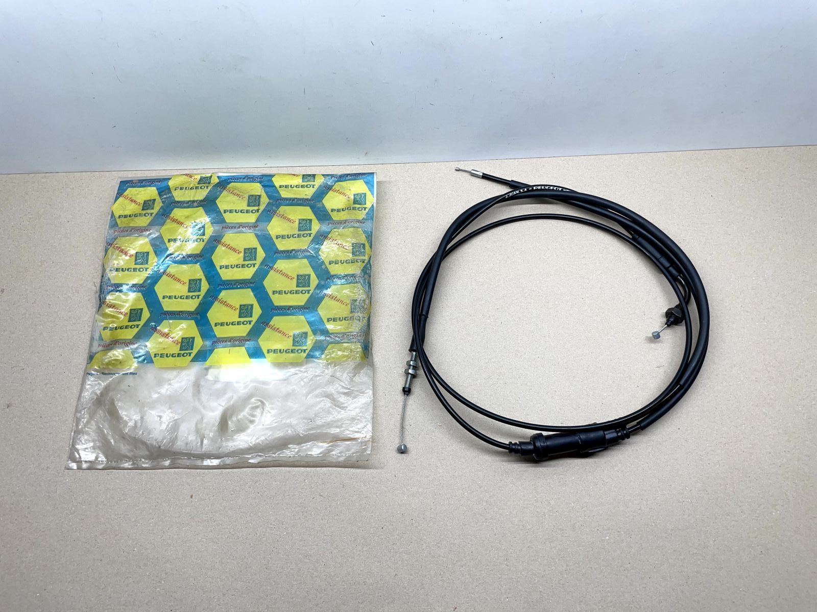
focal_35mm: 26
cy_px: 306
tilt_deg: -64.7
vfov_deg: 53.1
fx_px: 614
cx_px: 408
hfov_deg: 67.3
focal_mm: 4.2
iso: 40
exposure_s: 1/100
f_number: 1.6
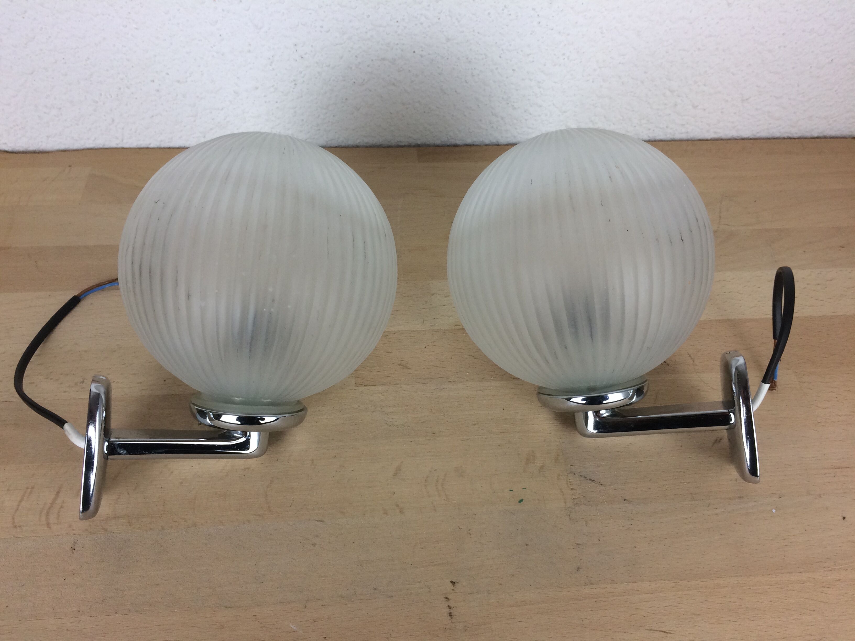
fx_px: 716
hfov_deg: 61.7
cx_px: 428
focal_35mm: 29
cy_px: 320
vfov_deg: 48.2
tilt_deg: -48.0
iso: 64
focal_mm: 4.15
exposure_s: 1/100
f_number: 2.2
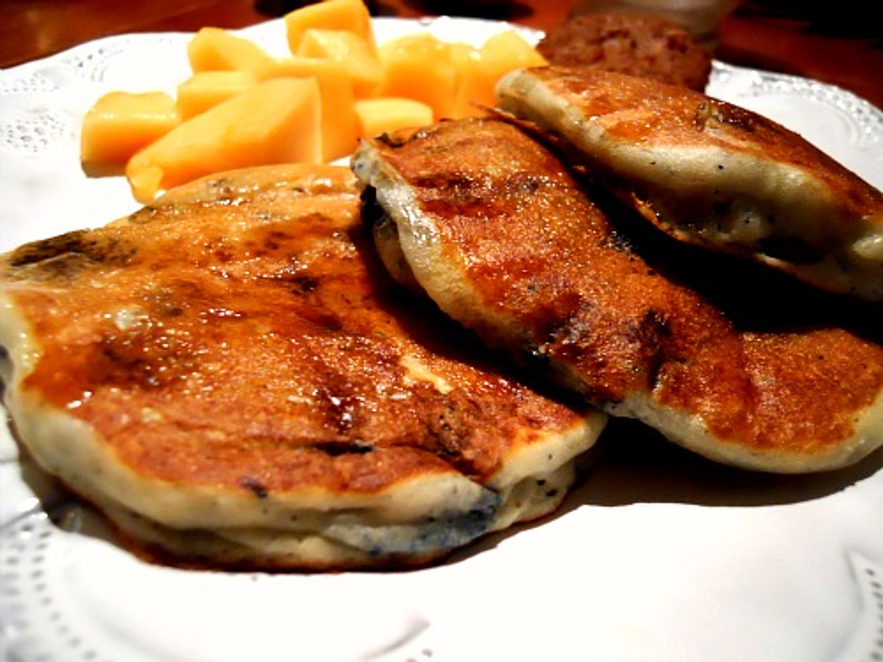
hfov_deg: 63.4
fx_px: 714
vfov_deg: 49.7
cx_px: 442
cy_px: 331
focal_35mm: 28
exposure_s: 1/20
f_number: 2.7
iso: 800
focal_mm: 5
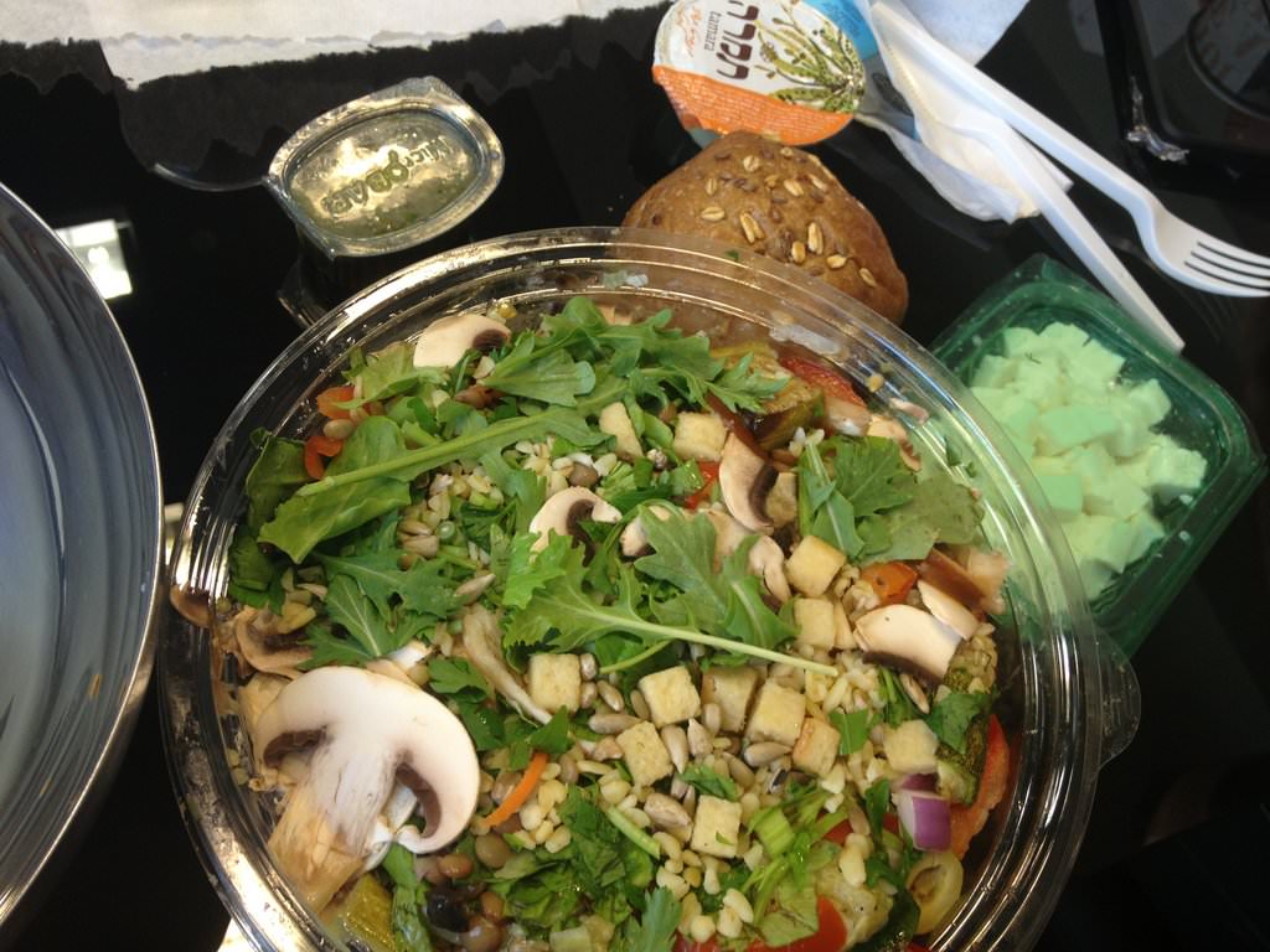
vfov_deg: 40.7
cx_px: 635
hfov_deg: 52.6
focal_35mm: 35
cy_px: 476
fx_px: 1284
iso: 64
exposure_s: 1/40
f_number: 2.4
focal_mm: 4.28
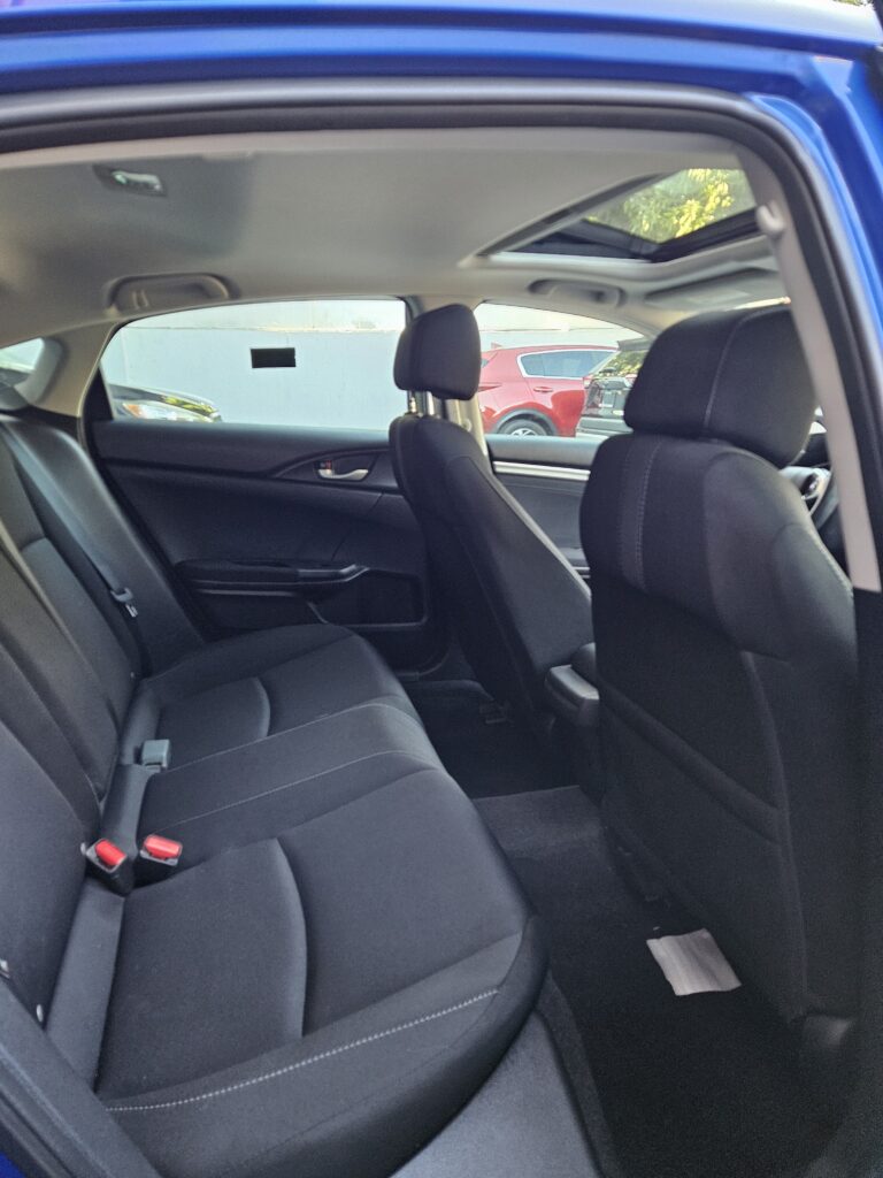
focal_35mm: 23
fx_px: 782
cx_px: 442
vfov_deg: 73.9
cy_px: 589
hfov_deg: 58.9
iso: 640
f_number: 1.8
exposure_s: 1/60
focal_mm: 5.4
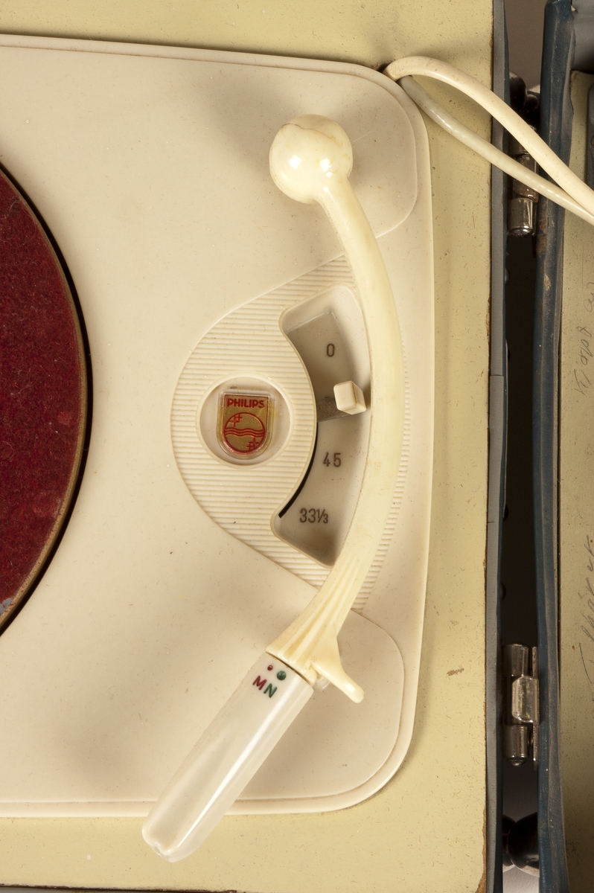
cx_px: 297
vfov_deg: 23.4
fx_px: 2157
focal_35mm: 87
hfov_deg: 15.7
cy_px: 446
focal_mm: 58
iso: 200
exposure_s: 1/30
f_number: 20
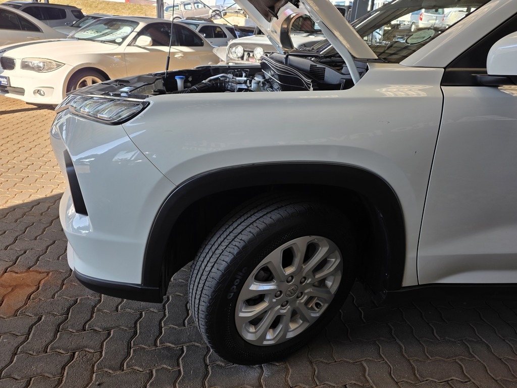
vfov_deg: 58.9
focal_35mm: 23
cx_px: 258
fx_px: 344
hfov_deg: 73.9
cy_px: 194
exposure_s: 1/180
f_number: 1.7
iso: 32
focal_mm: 6.25
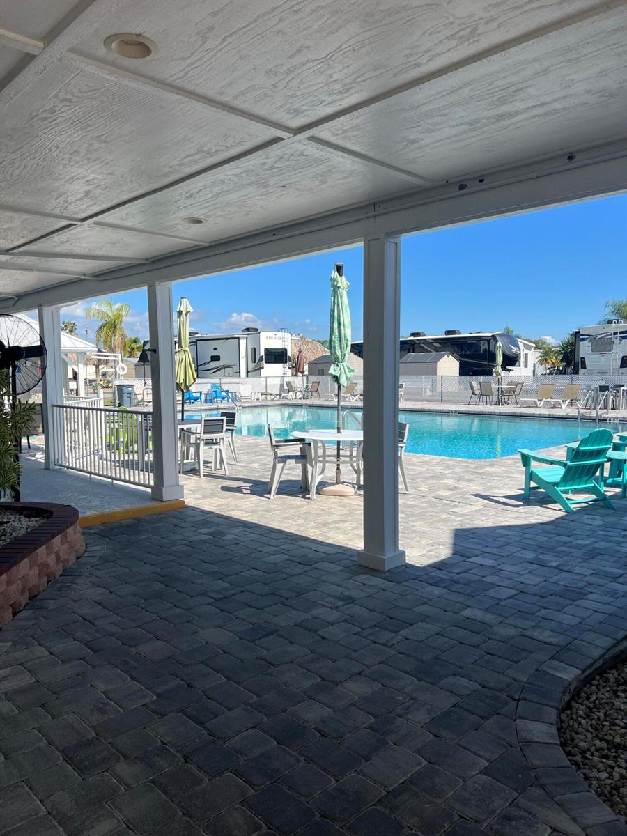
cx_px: 314
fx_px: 628
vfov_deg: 67.3
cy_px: 418
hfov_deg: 53.1
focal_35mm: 26
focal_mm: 5.7
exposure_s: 1/3831
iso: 50
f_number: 1.5
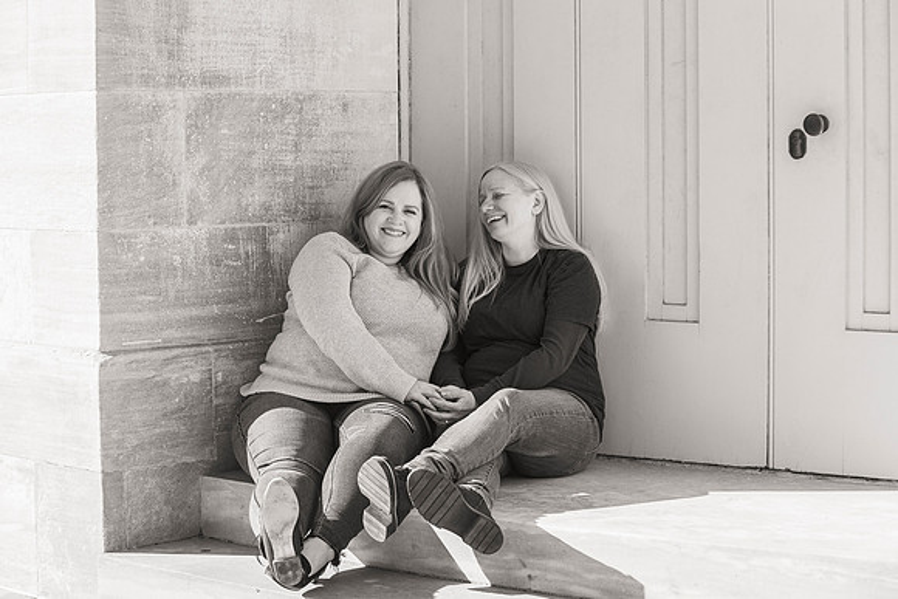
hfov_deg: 24.3
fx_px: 2081
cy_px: 278
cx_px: 446
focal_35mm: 83
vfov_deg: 16.4
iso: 400
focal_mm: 75
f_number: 4
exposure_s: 1/1600
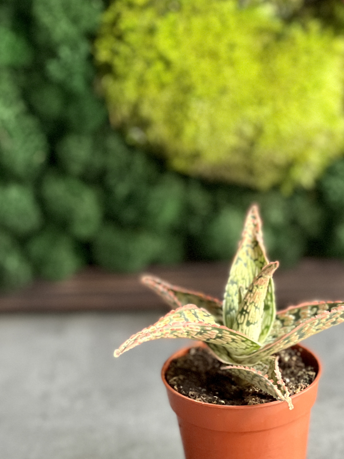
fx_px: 1749
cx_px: 241
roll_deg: +0.9
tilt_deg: -21.7
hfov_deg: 11.2
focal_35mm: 132
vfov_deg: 14.9
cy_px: 274
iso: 320
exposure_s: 1/40
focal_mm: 9
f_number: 2.8
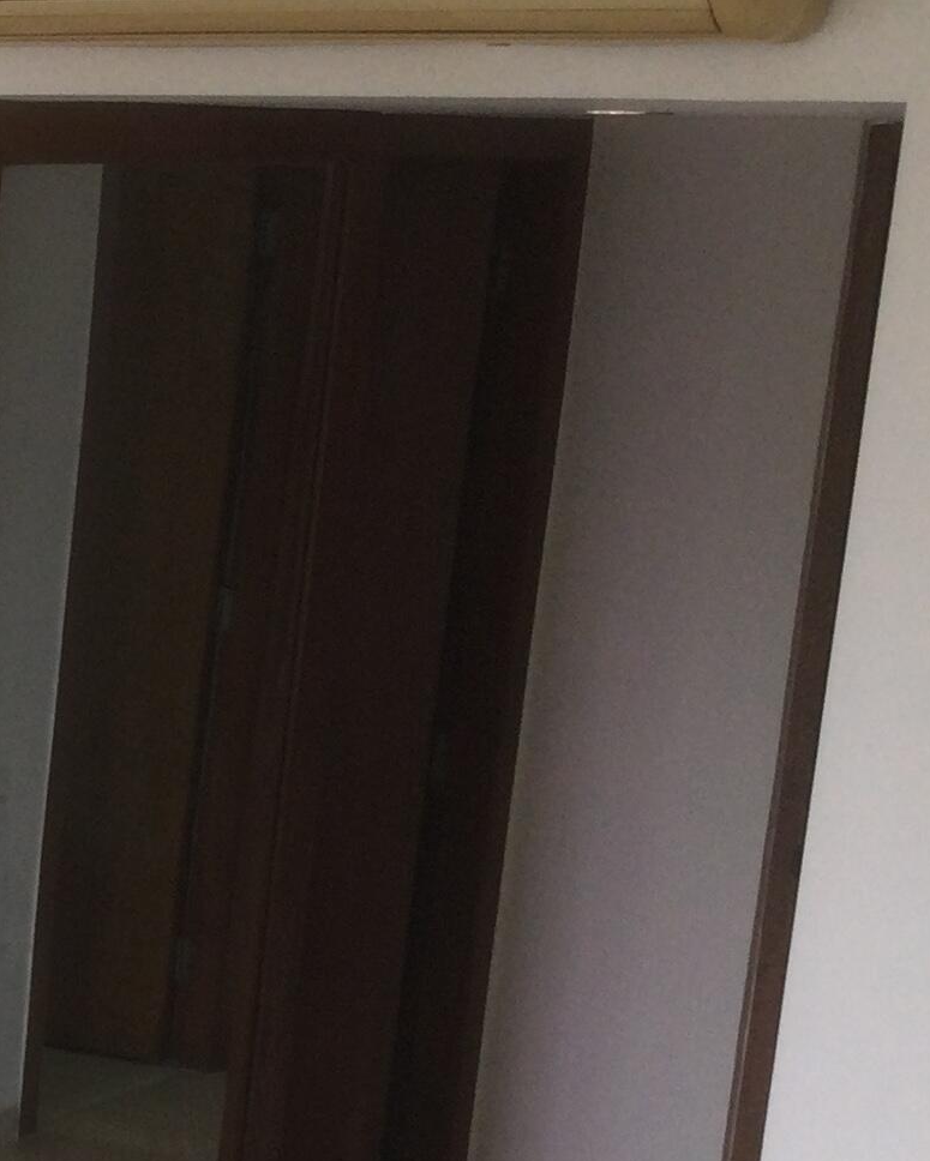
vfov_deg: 18.6
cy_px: 986
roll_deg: -3.1
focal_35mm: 102
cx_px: -887
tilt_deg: -15.1
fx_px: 3508
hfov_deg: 13.2
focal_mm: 3.3
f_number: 2.4
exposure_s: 1/100
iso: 32
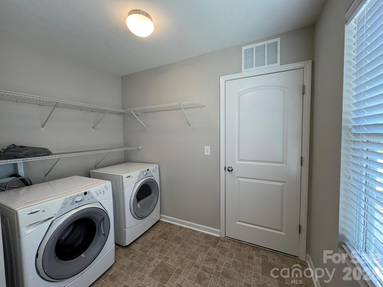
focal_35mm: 13
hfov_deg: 106.2
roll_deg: +0.6
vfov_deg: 89.9
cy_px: 144
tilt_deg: -4.1
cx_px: 192
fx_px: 144
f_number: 1.8
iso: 80
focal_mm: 1.57
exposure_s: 1/120
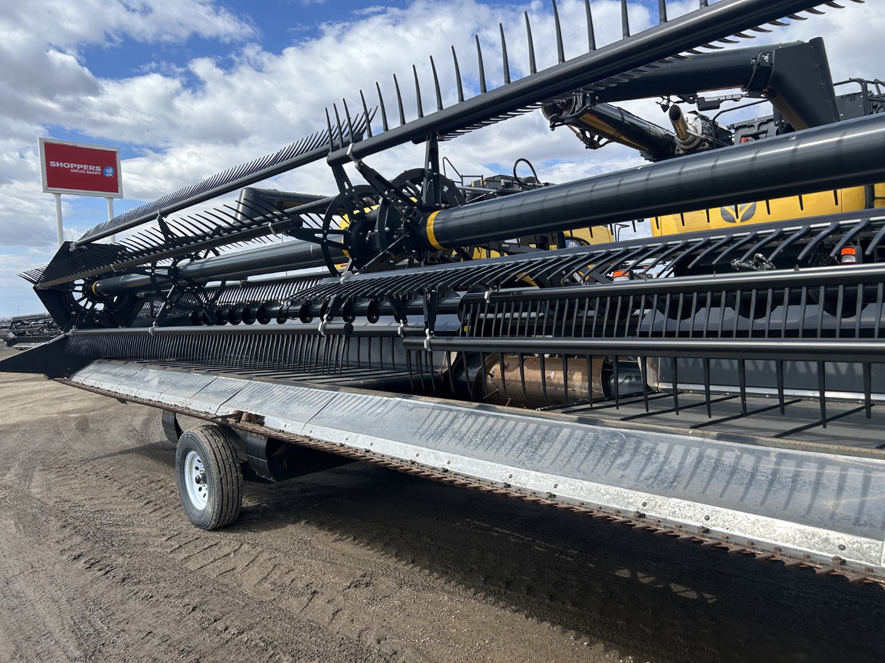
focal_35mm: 26
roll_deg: +3.6
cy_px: 332
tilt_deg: -1.8
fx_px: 665
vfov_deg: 53.1
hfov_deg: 67.3
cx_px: 442
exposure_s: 1/3831
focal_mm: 5.7
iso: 50
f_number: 1.5
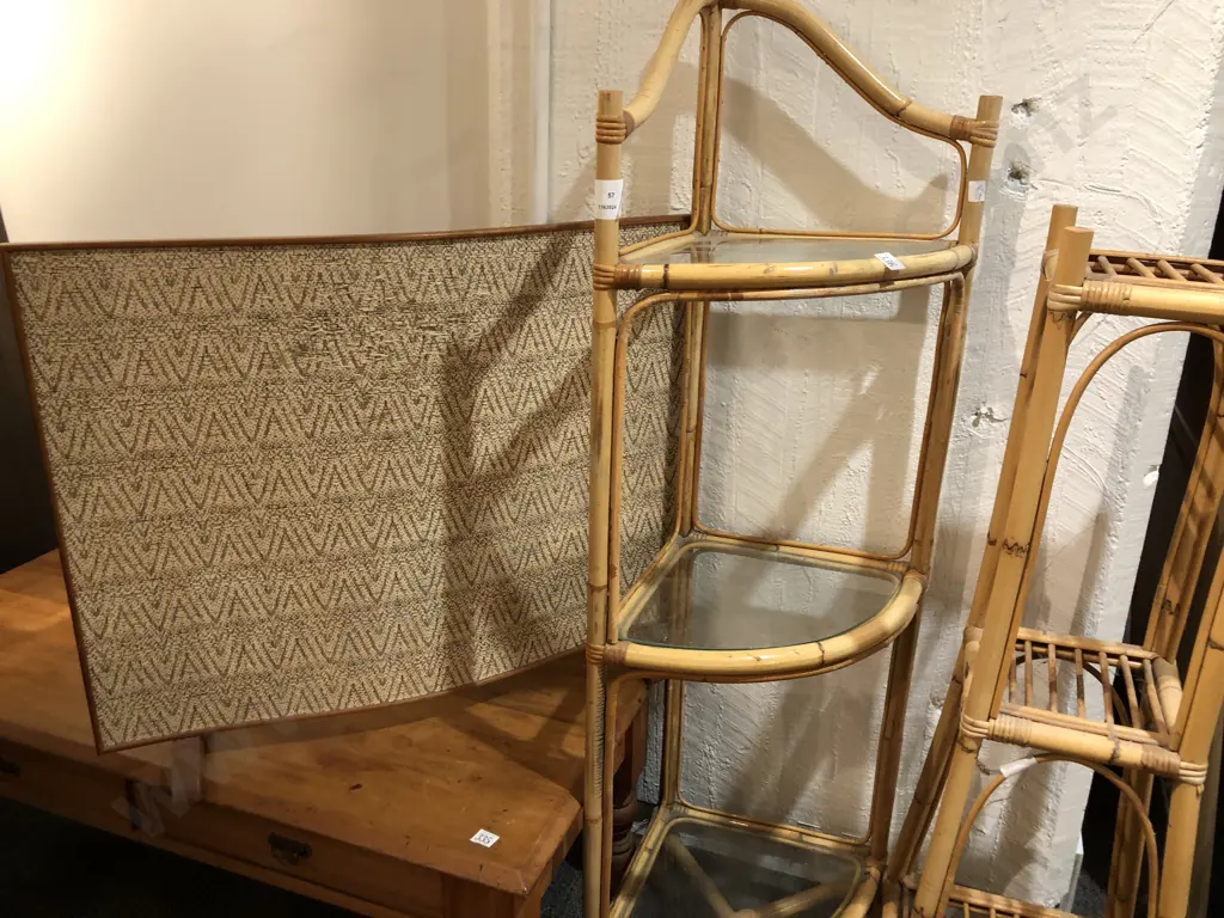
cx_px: 612
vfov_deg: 49.7
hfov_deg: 63.4
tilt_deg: -20.3
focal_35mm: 28
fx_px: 990
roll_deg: +0.3
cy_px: 459
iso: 40
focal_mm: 3.99
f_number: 1.8
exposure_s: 1/17
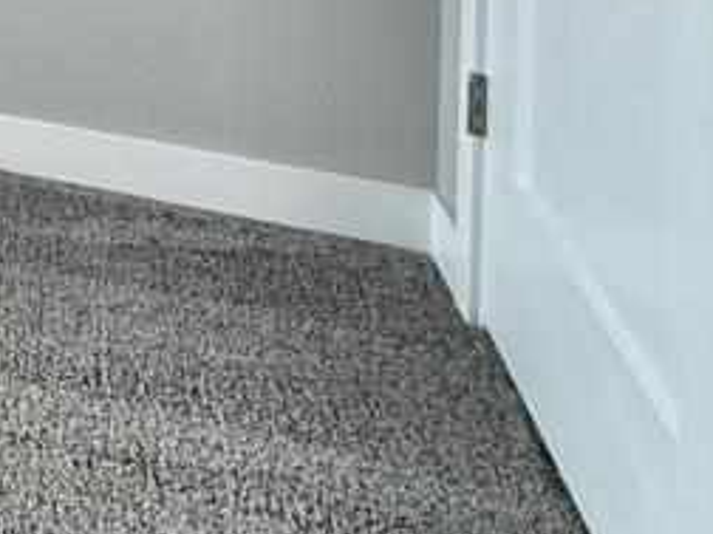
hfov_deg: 17.3
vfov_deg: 17.0
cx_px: -795
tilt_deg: -2.6
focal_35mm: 71
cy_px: -438
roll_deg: +1.2
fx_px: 1462
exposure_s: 1/120
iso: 320
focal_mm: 2.22
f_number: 2.2
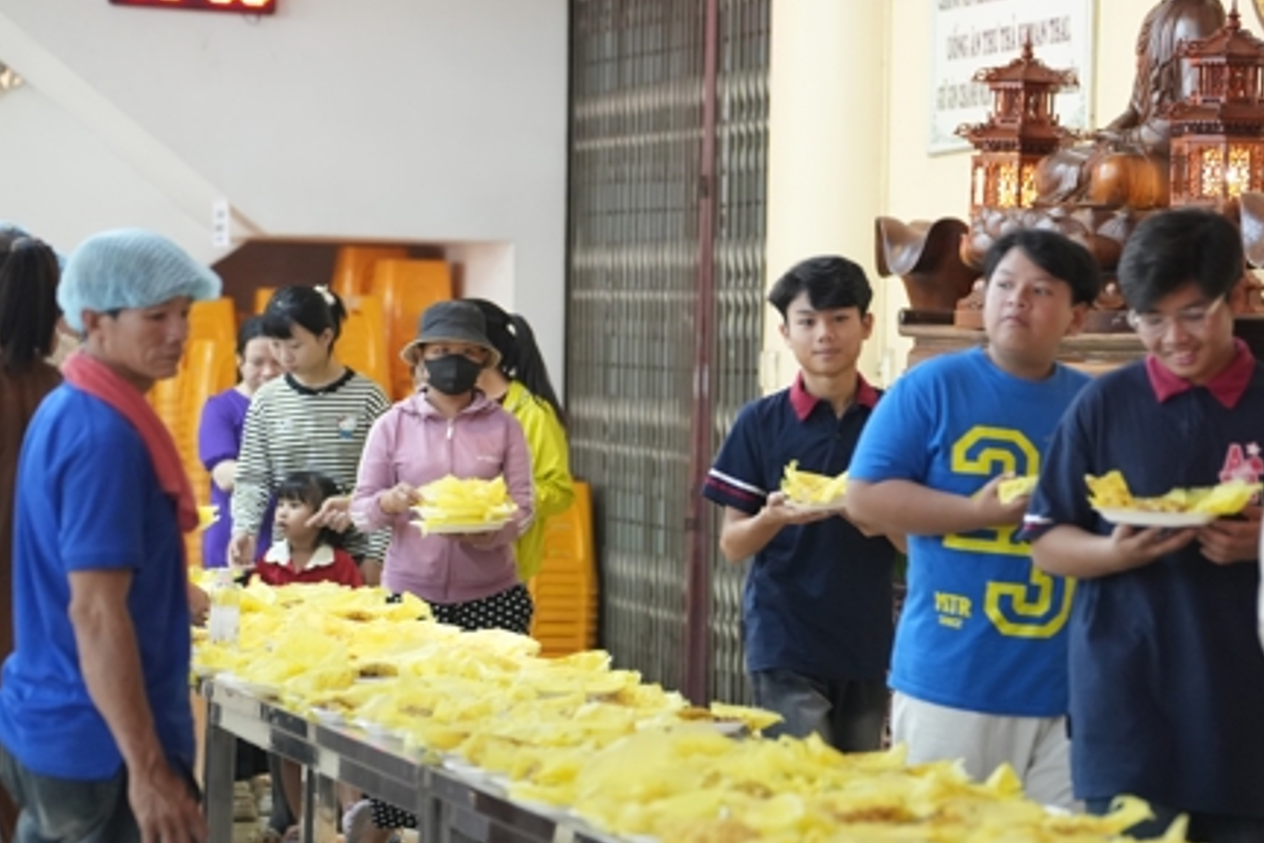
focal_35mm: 134
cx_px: 851
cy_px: 397
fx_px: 4705
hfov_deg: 15.3
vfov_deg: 10.2
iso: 4000
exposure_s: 1/100
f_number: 2.8
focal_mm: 89
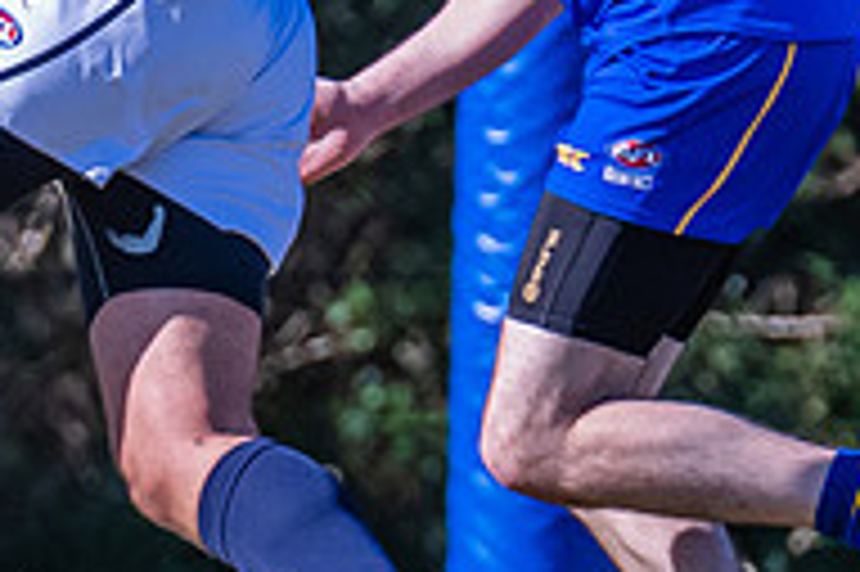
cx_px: -9
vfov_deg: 0.5
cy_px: 105
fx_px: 65374
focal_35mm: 2739
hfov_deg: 0.8
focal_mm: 420
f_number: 5.6
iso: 800
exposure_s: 1/2000
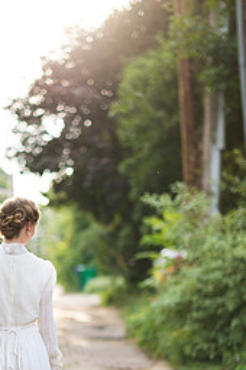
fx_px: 904
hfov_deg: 15.5
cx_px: 84
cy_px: 280
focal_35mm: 88
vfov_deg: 22.9
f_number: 1.4
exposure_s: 1/1000
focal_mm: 50
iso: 200
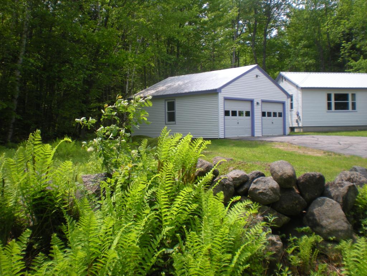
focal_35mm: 38
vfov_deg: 37.7
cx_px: 184
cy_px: 138
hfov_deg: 49.0
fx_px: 403
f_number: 4.6
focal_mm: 6.3
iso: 64
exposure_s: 1/225
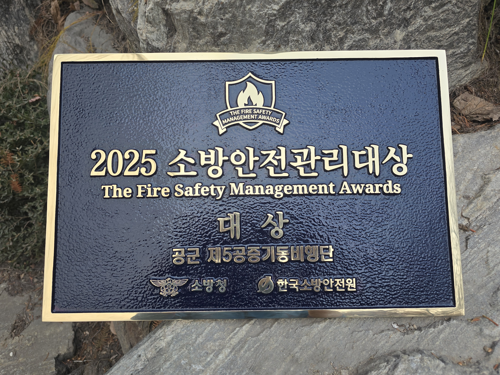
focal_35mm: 23
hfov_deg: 73.9
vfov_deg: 58.9
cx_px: 250
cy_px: 188
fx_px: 332
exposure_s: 1/120
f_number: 1.7
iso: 80
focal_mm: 6.3
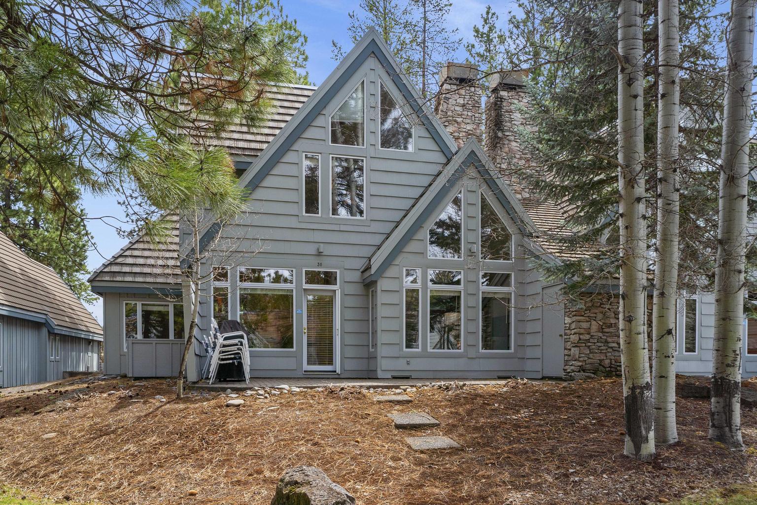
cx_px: 378
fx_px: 589
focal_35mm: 28
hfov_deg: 65.5
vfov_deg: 46.4
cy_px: 252
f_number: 9
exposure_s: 1/60
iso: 400
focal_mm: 28
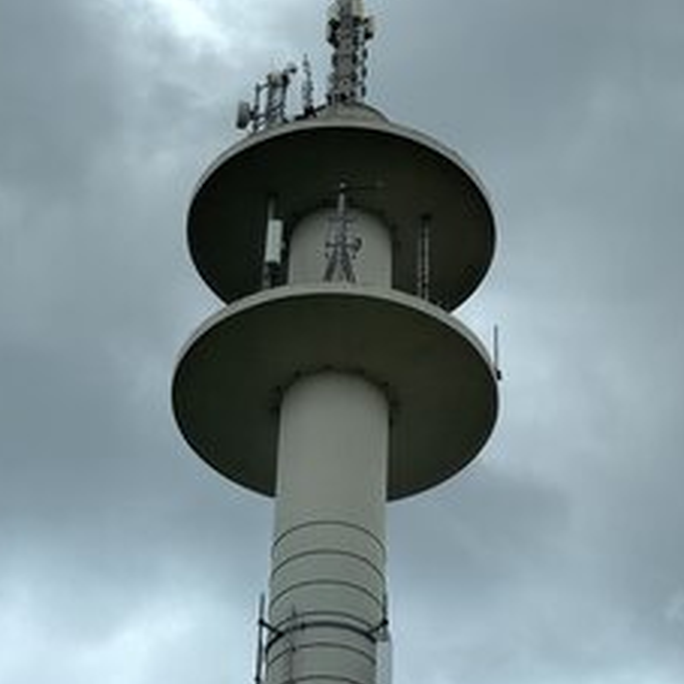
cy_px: 193
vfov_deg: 14.5
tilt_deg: +46.9
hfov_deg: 14.5
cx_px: 334
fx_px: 2683
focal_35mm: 120
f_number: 2.8
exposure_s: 1/585
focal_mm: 9
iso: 25
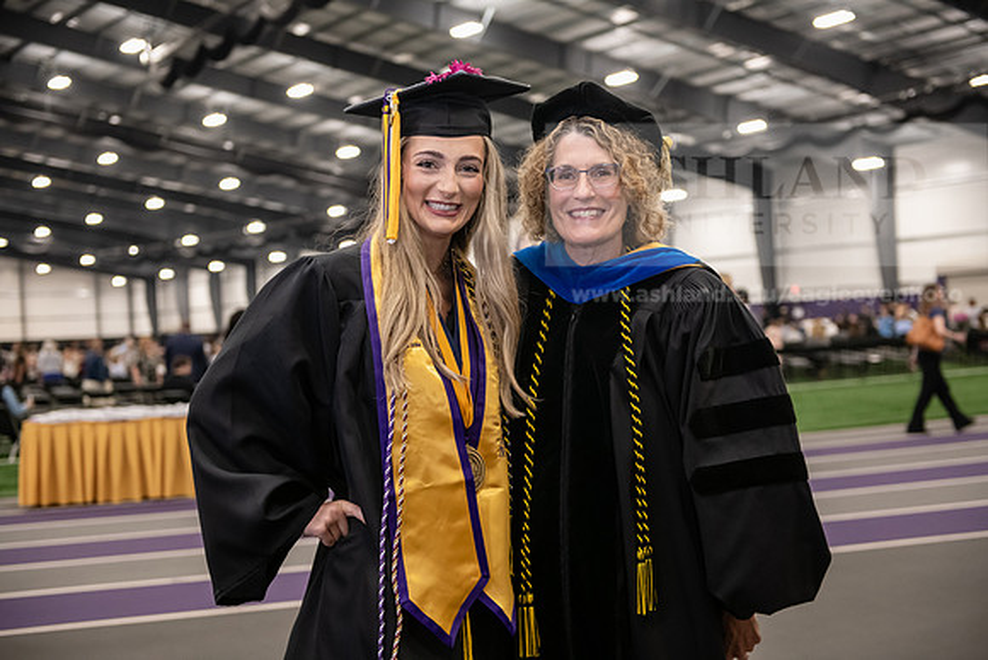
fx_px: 1372
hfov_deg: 39.6
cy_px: 330
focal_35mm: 50
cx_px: 494
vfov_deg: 27.0
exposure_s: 1/160
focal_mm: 50
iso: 2500
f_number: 3.2
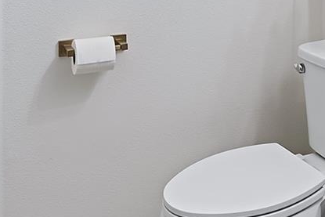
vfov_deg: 22.5
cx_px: 258
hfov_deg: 35.7
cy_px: -63
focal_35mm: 54
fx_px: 488
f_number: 8
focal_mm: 14
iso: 80
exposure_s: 1/1.67
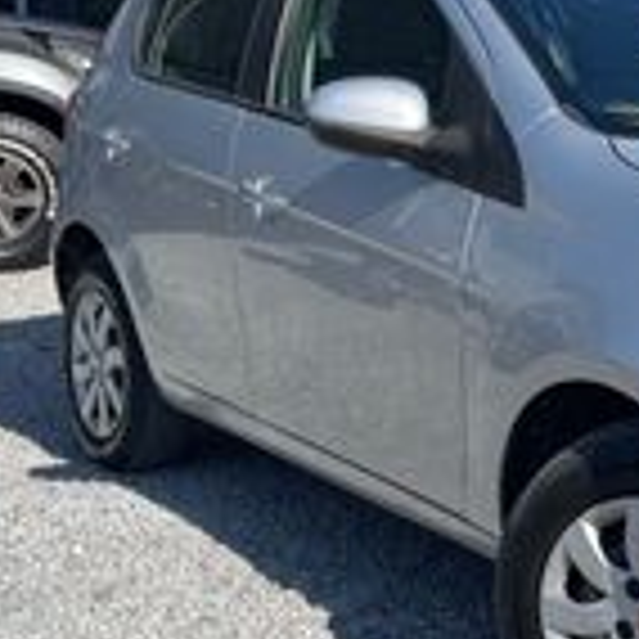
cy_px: 176
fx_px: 1525
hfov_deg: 21.4
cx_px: 828
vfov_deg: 23.5
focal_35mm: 73
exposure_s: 1/2488
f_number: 1.6
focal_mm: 5.1
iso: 32
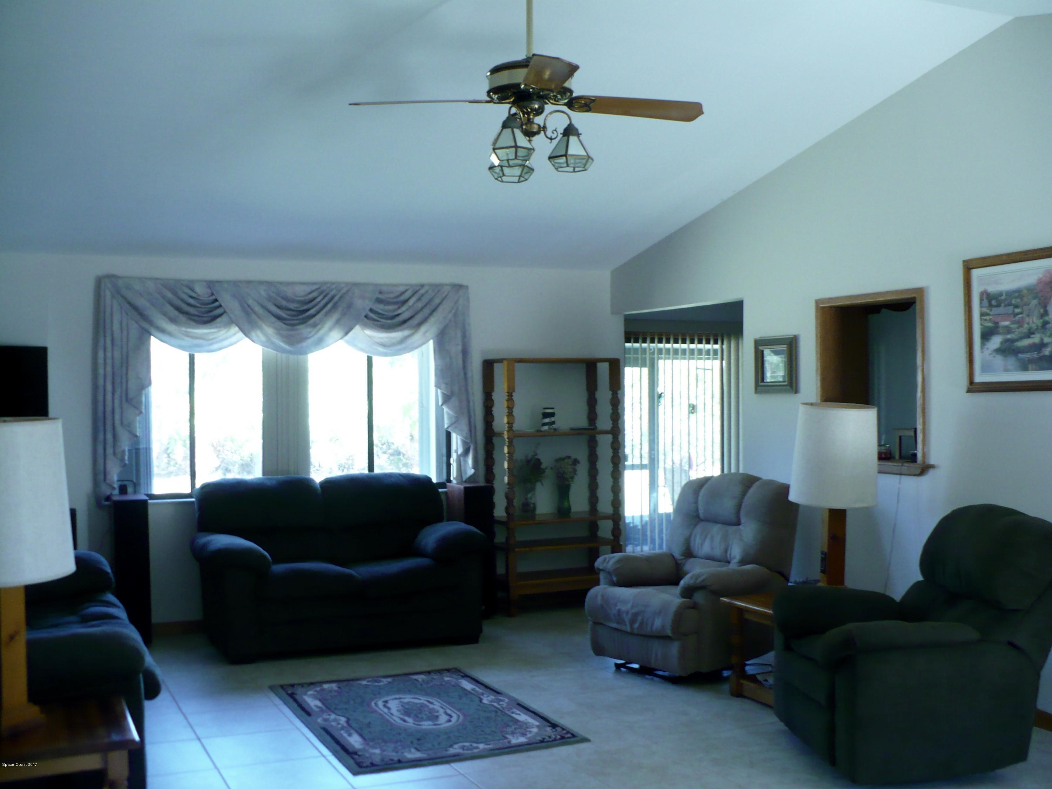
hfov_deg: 50.1
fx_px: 1124
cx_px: 526
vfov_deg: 38.7
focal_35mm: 37
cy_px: 394
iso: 200
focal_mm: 6.1
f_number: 2.8
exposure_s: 1/30
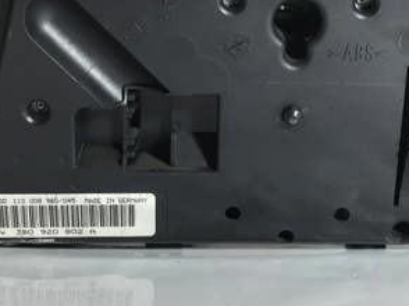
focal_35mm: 61
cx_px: 259
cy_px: 88
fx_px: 720
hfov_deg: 31.5
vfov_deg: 23.8
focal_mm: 3.99
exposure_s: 1/105
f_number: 1.8
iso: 20
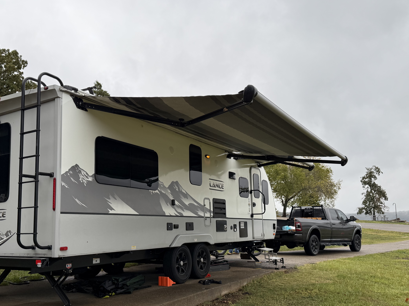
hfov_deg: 55.2
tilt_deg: +7.1
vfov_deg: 42.8
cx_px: 180
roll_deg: +1.4
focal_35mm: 33
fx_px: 390
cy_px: 176
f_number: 1.78
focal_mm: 6.76
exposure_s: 1/695
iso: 80
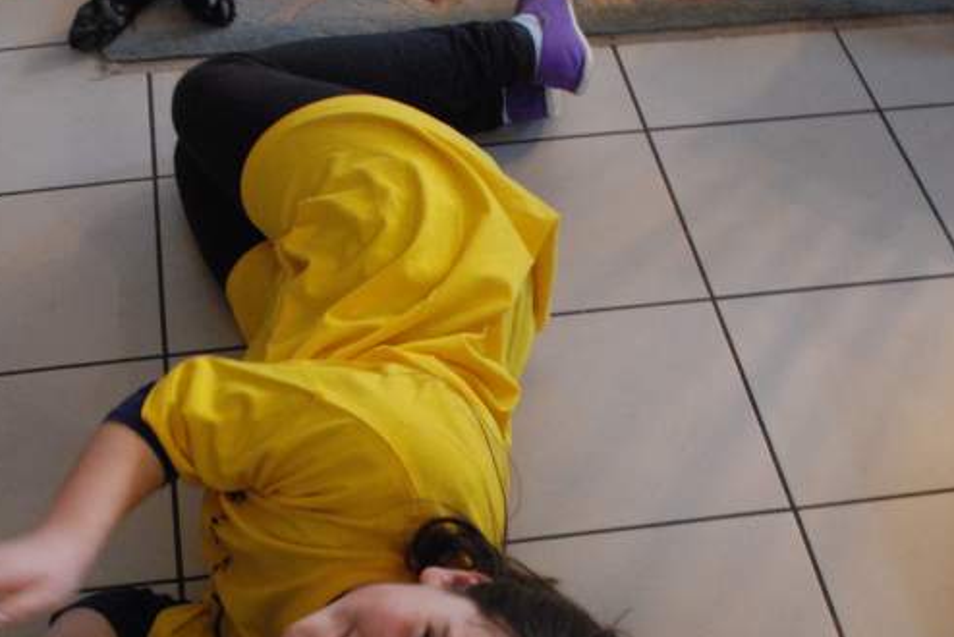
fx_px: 1485
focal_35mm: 56
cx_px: 357
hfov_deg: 35.4
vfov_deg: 23.6
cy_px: 572
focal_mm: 18
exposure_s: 1/20
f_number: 3.5
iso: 1600
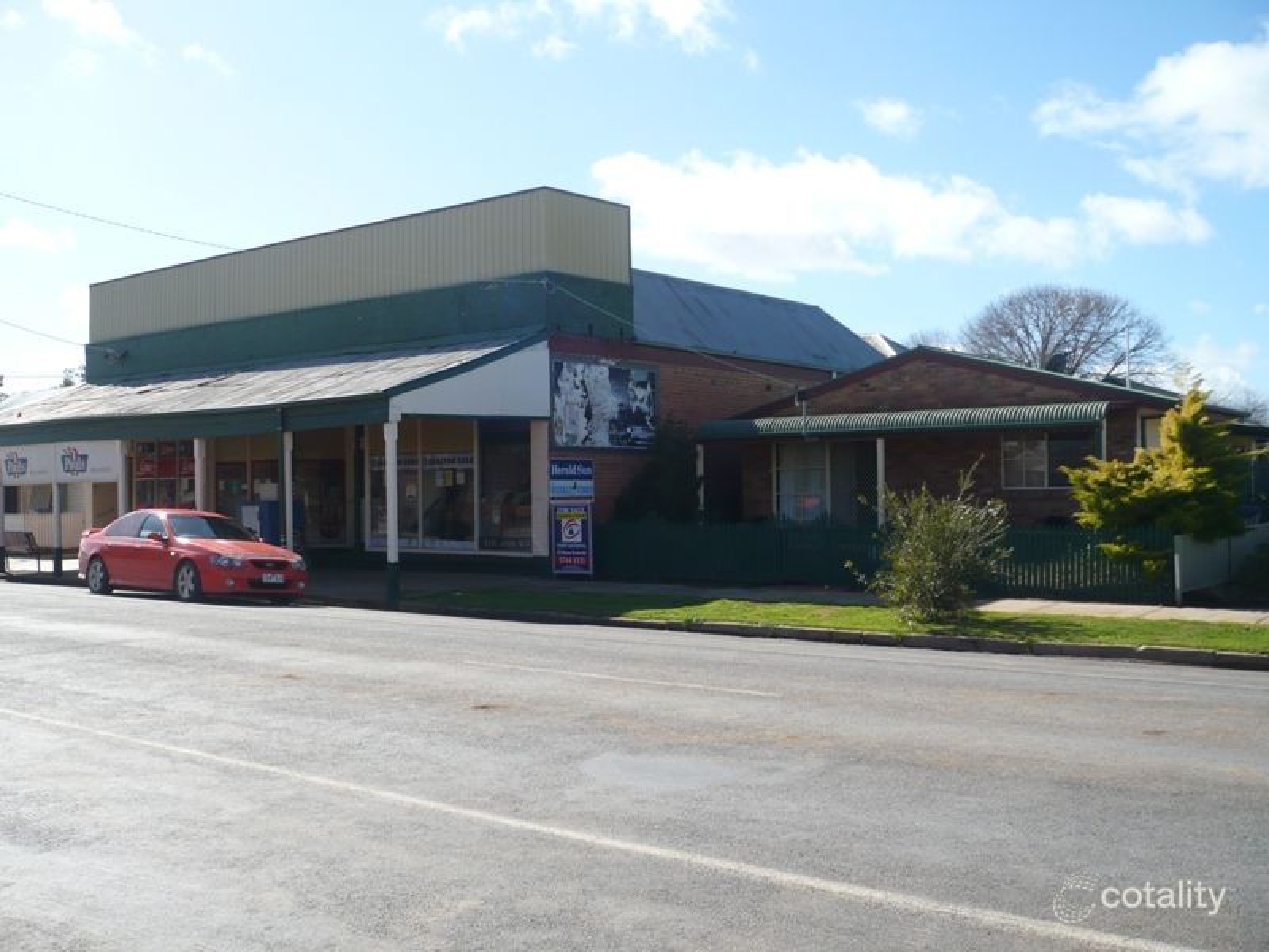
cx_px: 634
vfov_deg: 40.7
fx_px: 1283
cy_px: 476
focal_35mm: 35
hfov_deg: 52.6
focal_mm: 5.8
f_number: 8
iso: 100
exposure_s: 1/125
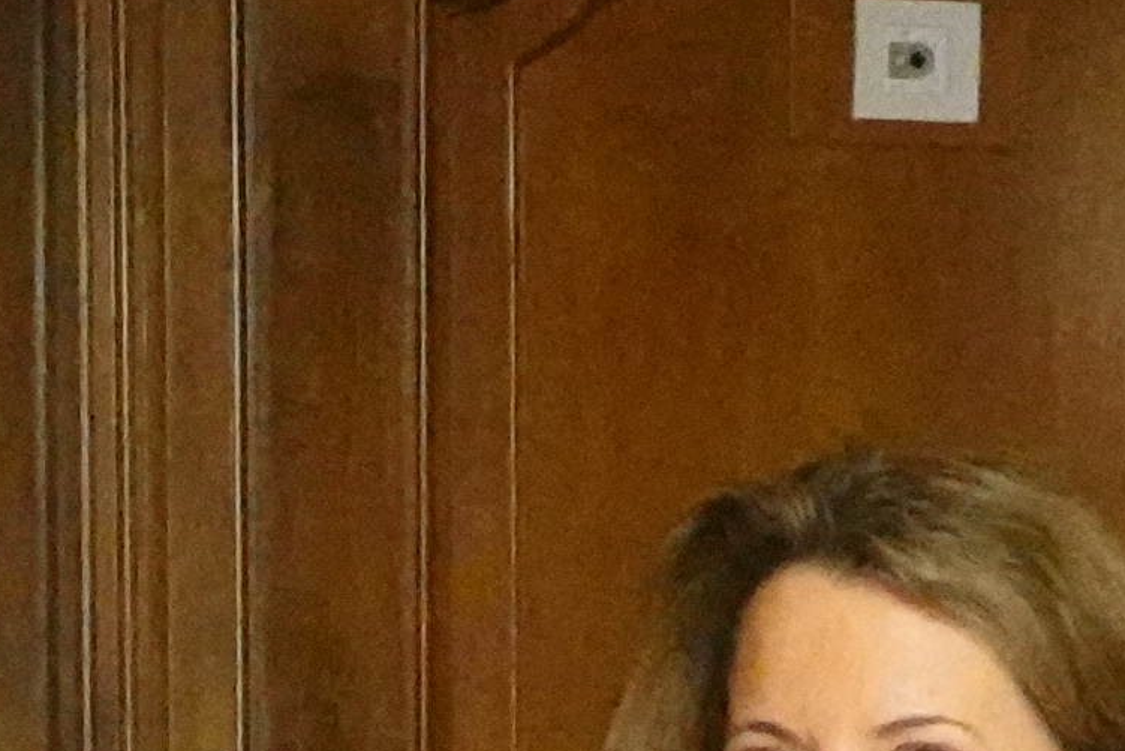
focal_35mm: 284
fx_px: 8876
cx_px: 52
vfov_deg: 4.7
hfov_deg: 7.2
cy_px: 1803
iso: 6400
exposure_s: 1/400
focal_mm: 14.4
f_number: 3.5
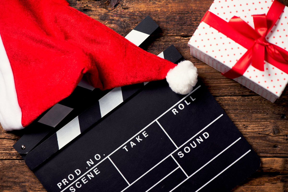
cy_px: 96
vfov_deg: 13.0
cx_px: 144
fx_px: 840
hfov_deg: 19.5
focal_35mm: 105
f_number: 5.6
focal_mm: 105
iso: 100
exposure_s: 1/500
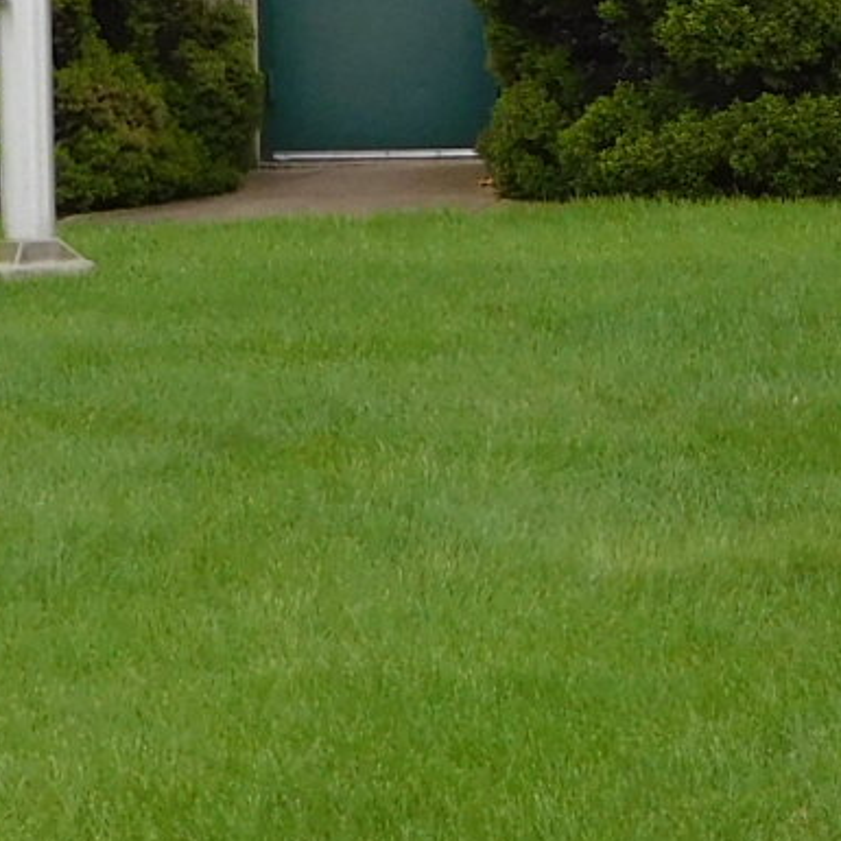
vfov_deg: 10.4
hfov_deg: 10.4
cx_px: 773
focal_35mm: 167
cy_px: -46
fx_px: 4590
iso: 125
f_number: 3.6
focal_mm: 5.7
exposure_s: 1/500
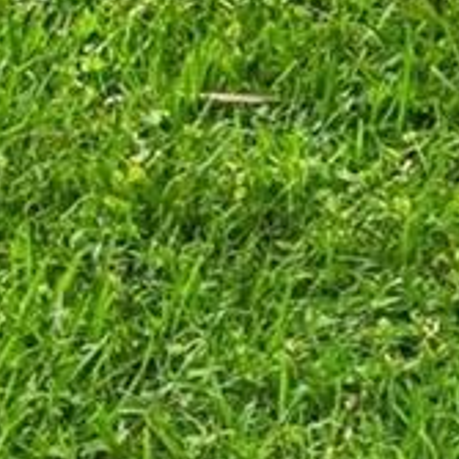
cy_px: -838
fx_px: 3660
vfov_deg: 6.6
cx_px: -1135
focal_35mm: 244
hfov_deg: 6.3
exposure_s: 1/1250
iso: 400
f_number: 8
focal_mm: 30
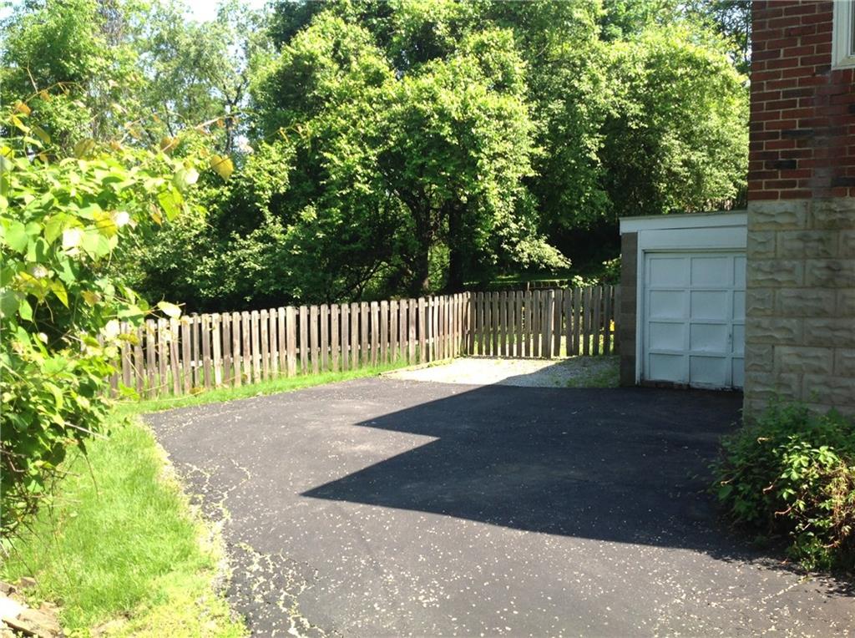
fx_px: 863
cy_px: 319
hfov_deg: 52.7
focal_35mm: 35
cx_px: 428
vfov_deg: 40.6
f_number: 2.4
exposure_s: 1/581
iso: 50
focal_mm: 4.28
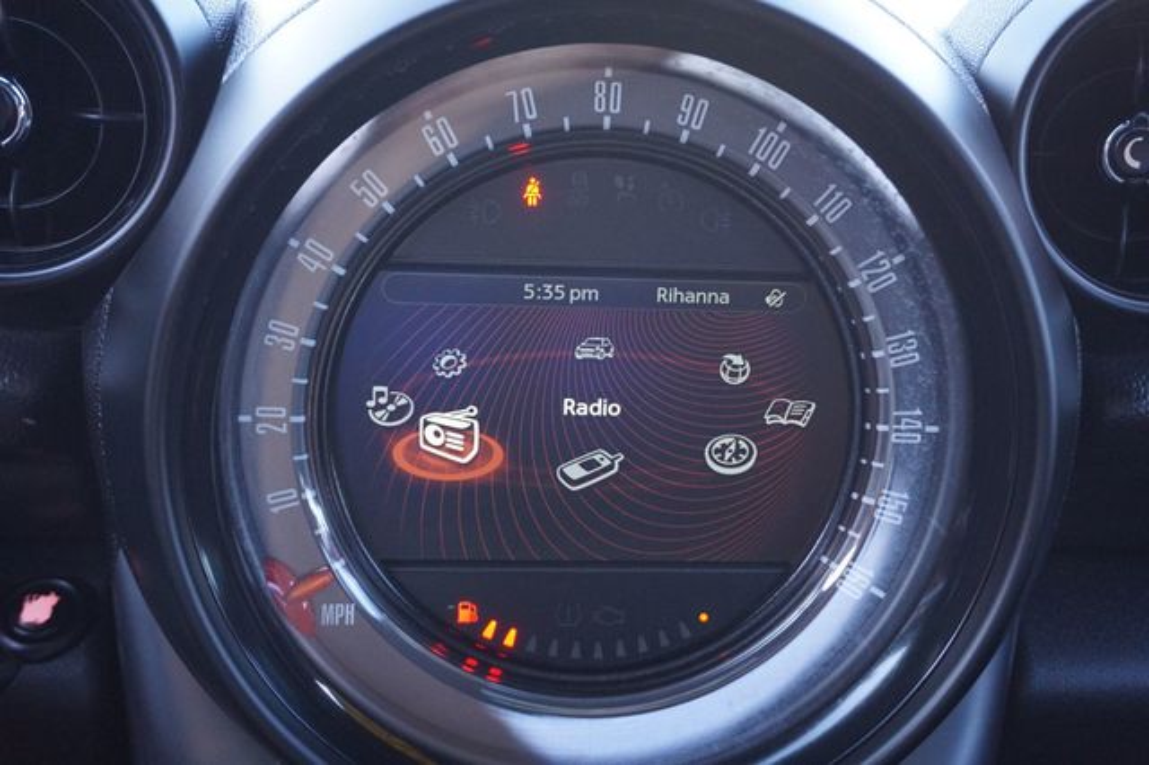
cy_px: 382
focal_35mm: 36
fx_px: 1148
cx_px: 574
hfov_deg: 53.2
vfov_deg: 36.8
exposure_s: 1/60
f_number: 4.5
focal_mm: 24
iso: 1250
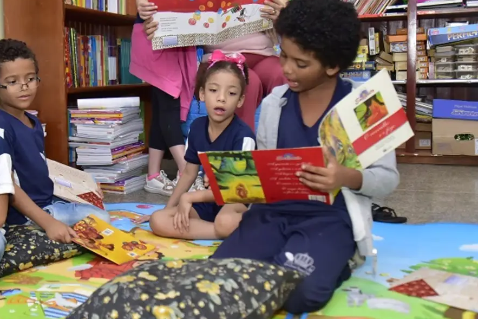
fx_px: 611
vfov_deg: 29.1
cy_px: 115
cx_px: 160
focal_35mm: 46
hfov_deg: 42.2
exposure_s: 1/160
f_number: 4
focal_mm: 29
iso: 1250
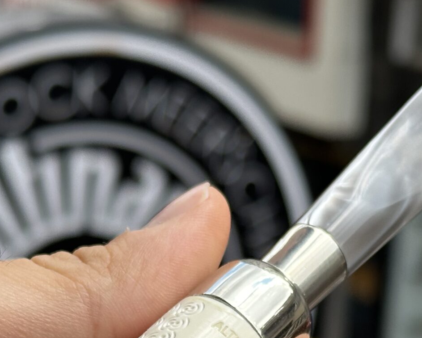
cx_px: 219
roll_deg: -3.1
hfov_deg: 15.1
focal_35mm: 127
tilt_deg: -18.7
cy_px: 372
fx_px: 1587
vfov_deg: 12.0
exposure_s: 1/1019
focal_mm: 6.86
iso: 64
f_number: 1.78
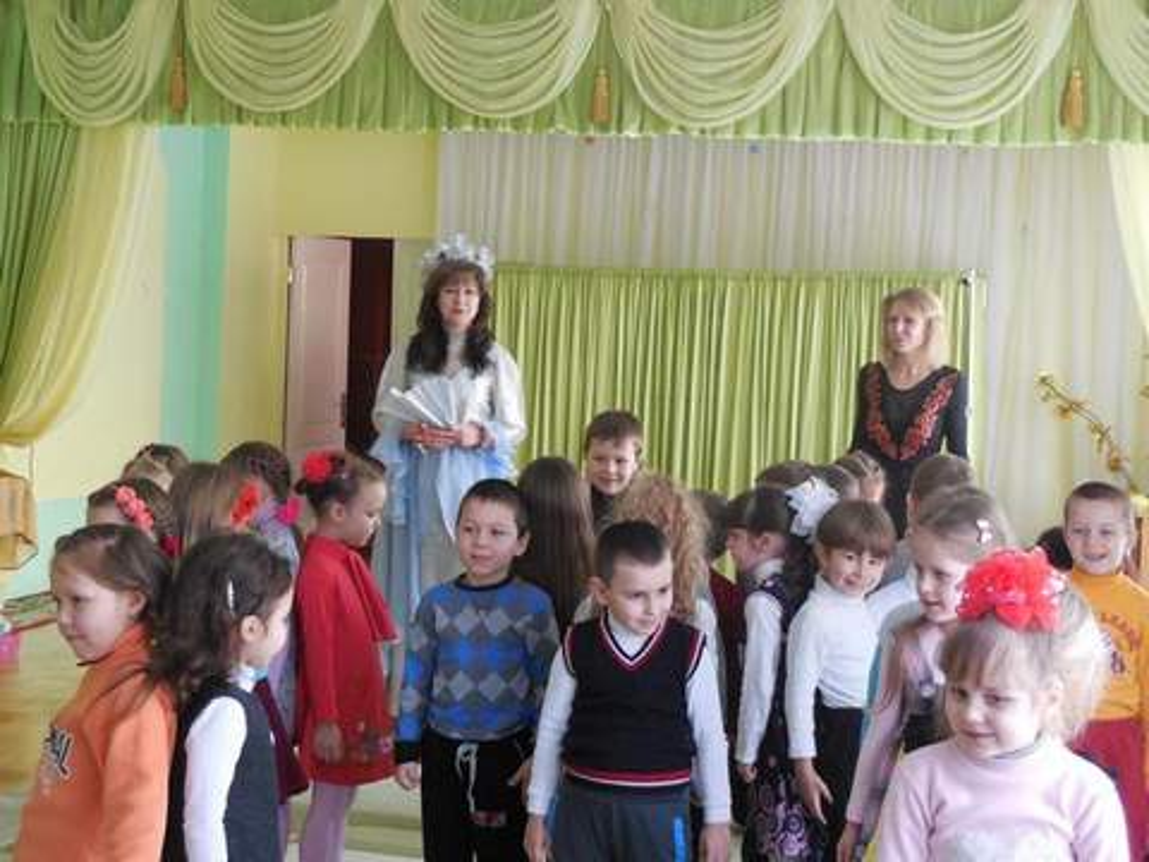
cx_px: 574
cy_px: 431
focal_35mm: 66
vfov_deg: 22.3
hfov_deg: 29.4
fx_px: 2191
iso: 560
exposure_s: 1/30
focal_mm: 10.9
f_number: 4.2
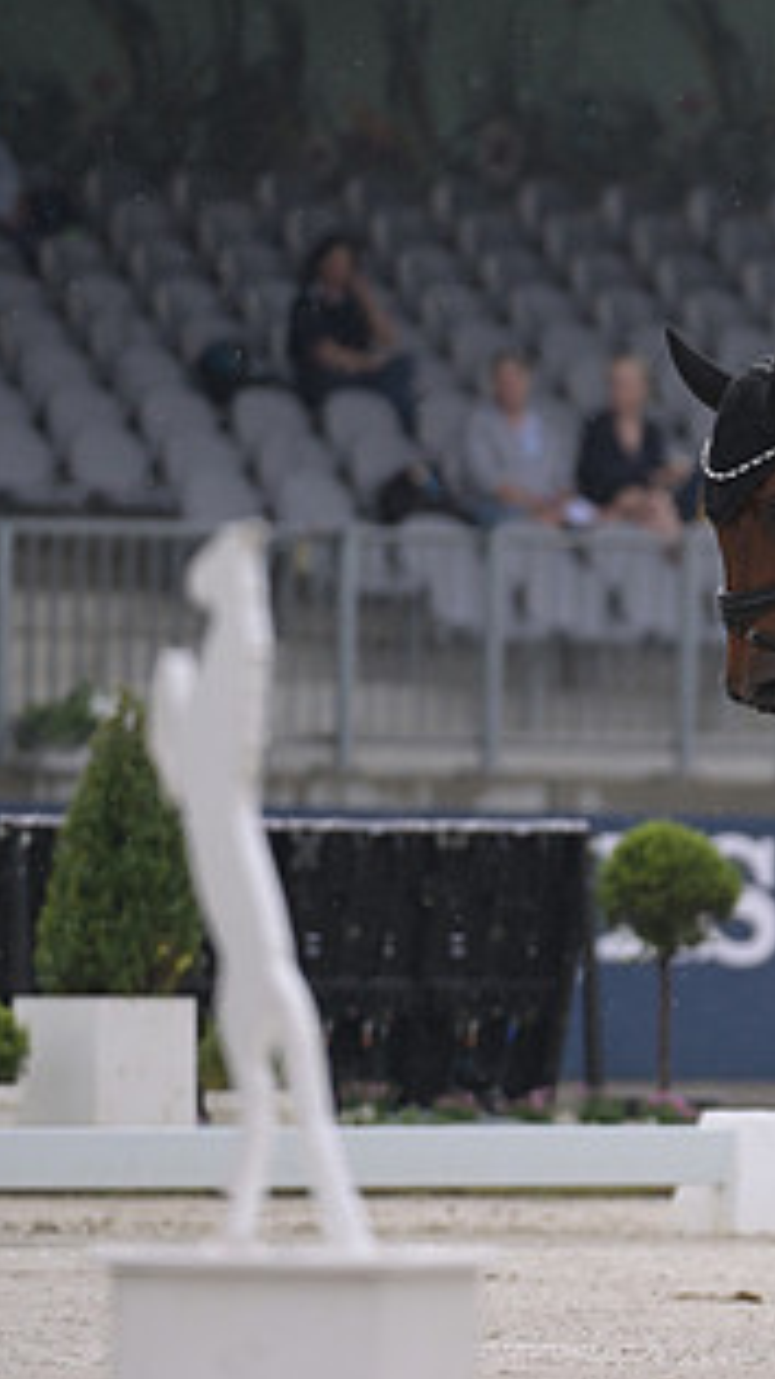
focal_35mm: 655
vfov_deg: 3.3
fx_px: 23948
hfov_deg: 1.9
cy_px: 668
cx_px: 1252
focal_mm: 340
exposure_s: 1/1250
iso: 1100
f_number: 5
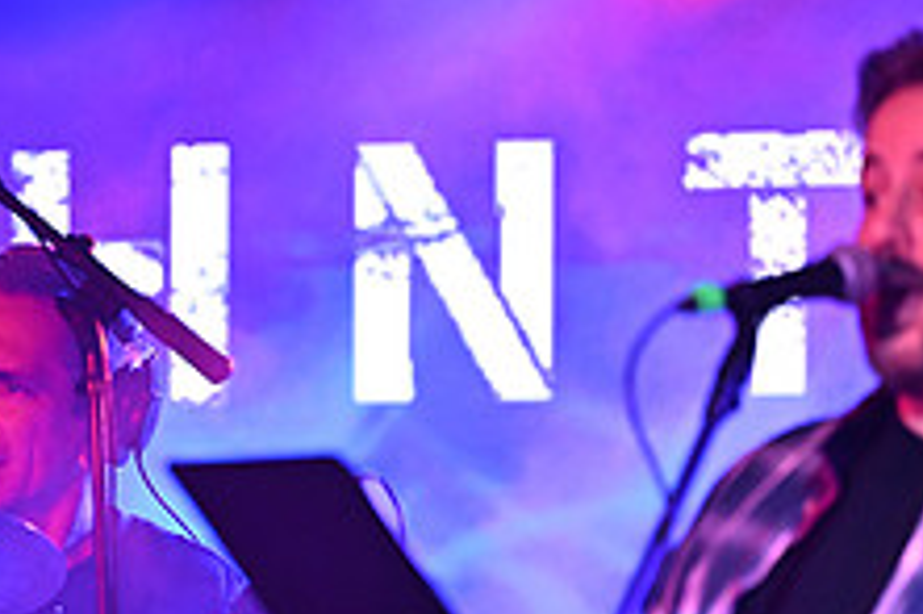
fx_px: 13476
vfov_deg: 2.6
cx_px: 175
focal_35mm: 526
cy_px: 462
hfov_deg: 3.9
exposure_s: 1/640
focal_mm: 200
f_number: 2.8
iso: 3200
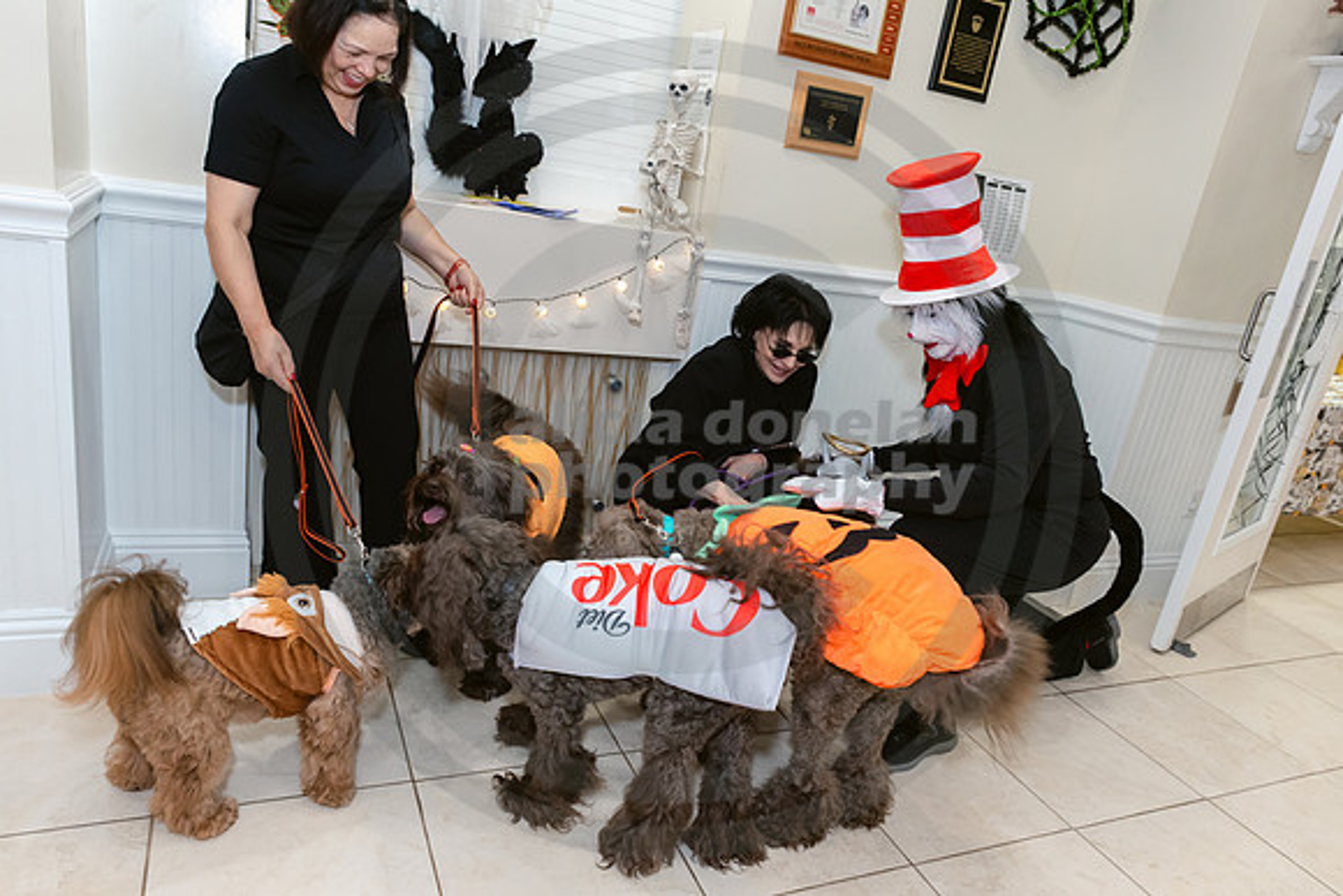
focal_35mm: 24
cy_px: 448
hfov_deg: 73.7
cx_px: 672
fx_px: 896
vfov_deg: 53.2
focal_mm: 24
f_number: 9
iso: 2500
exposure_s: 1/60
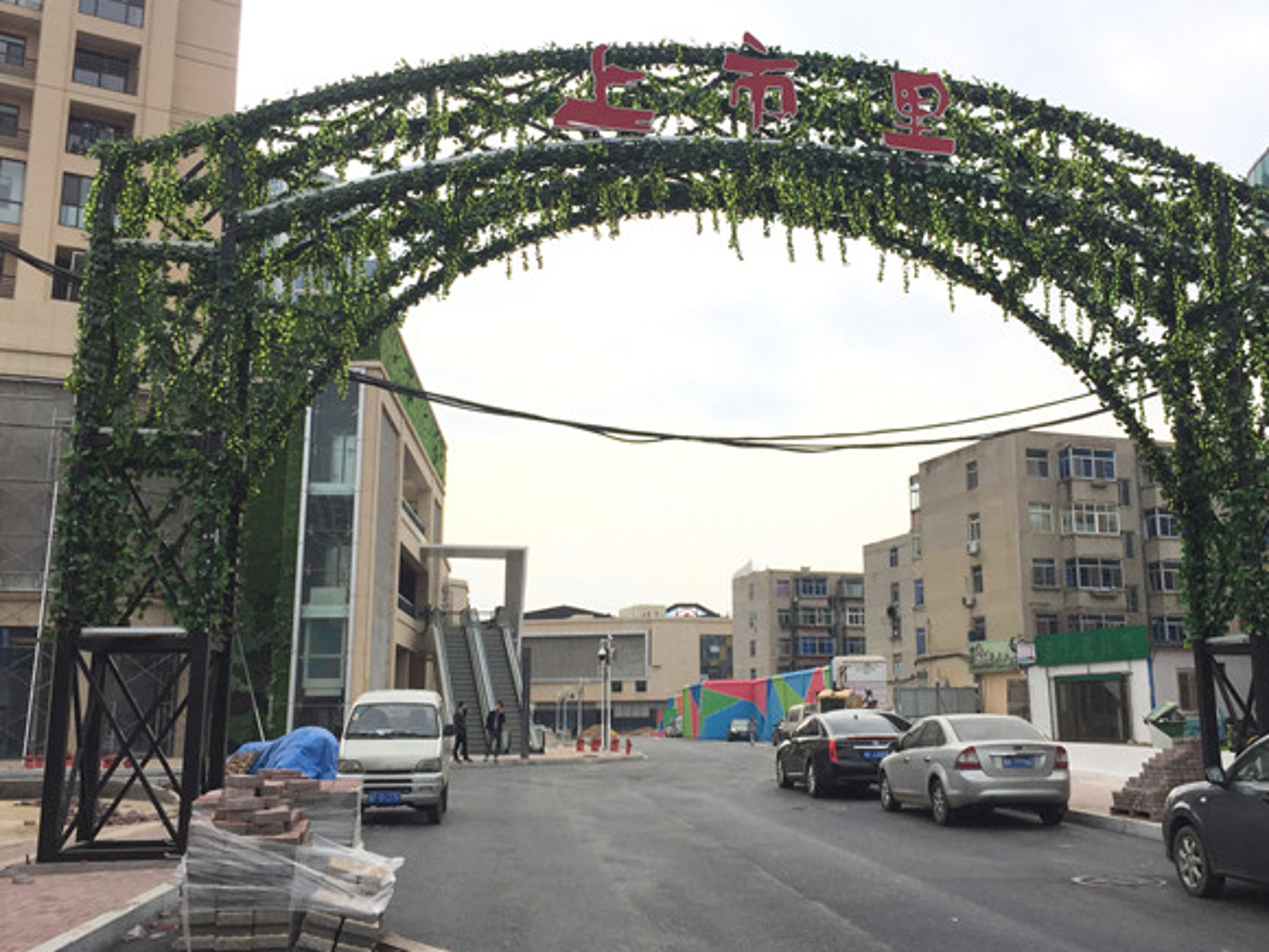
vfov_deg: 38.6
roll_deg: -0.8
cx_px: 705
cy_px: 437
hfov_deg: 50.0
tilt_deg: +13.6
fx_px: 1356
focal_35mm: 37
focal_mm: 4.15
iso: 32
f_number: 2.2
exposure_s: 1/2475
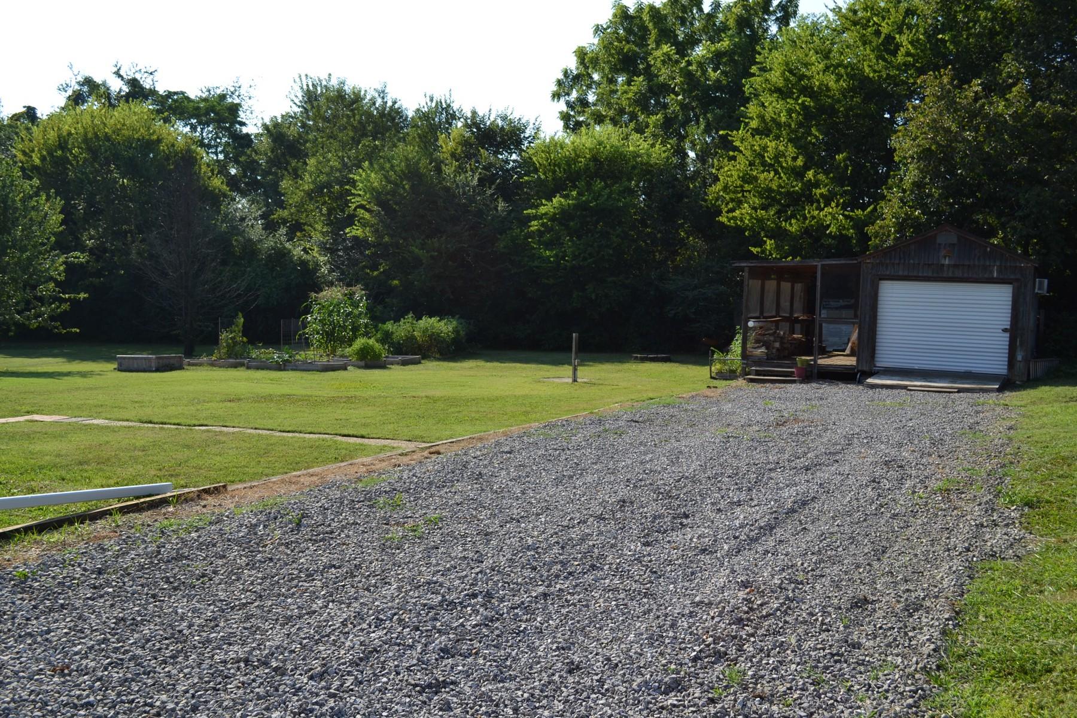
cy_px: 359
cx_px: 538
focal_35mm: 36
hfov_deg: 53.1
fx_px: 1077
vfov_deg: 36.9
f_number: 8
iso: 100
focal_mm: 24
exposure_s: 1/250
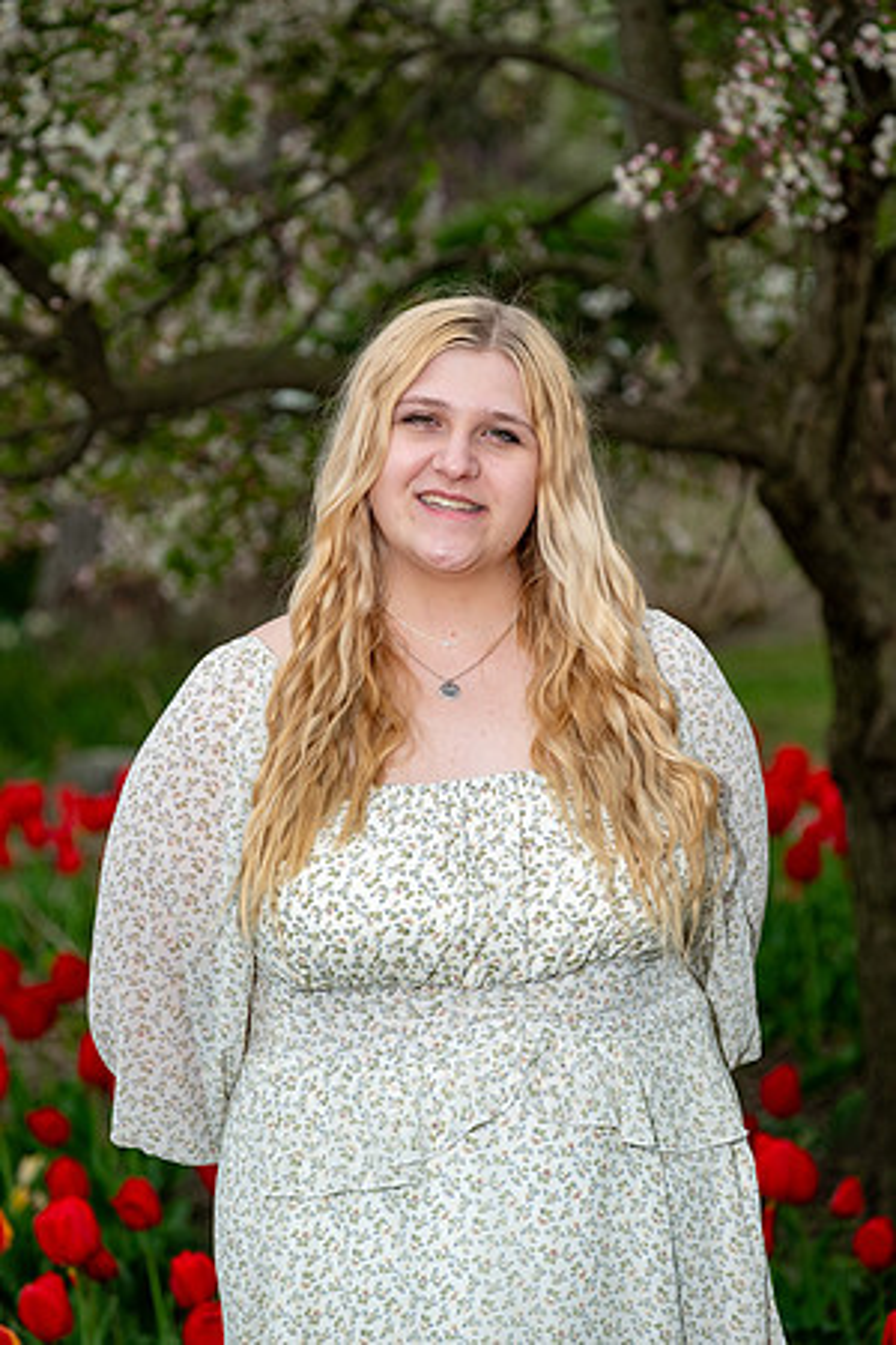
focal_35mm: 147
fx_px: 5488
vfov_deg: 14.0
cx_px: 448
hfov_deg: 9.3
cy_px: 672
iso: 250
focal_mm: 98.2
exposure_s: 1/400
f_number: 4
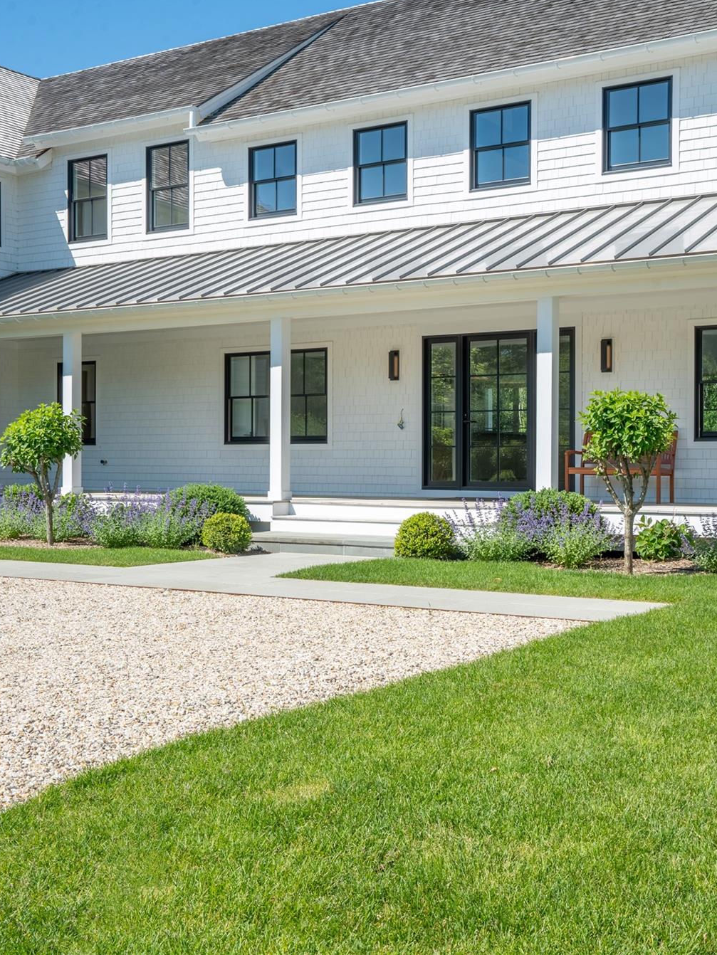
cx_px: 434
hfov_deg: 32.8
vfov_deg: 42.9
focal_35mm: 44
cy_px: 470
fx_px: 1215
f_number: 13
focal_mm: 30
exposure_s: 1/1000
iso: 100
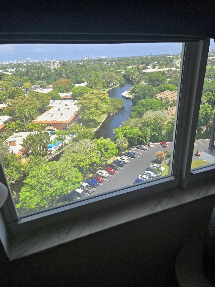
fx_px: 190
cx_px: 108
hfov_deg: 58.9
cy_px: 144
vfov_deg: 73.9
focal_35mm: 23
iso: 25
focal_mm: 5.4
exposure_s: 1/399
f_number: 1.8
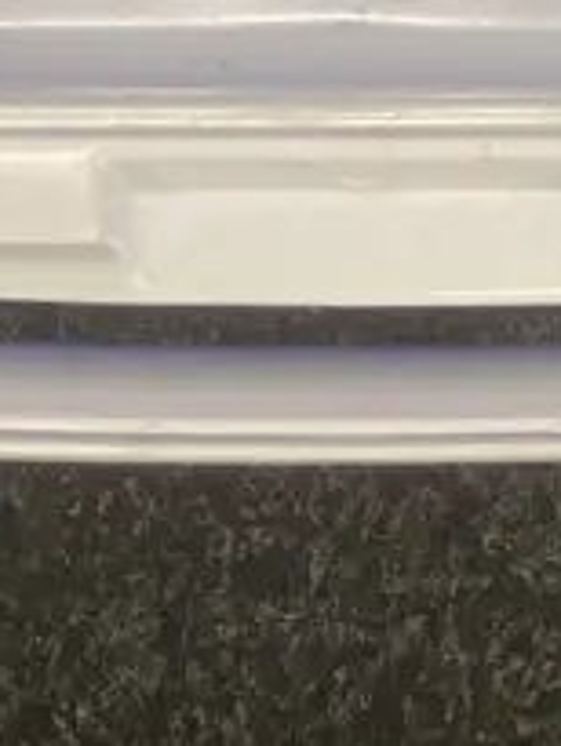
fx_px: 3022
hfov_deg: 10.6
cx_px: 342
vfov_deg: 11.8
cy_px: -964
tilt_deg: -71.5
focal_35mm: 140
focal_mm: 3.99
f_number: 1.8
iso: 100
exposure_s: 1/50
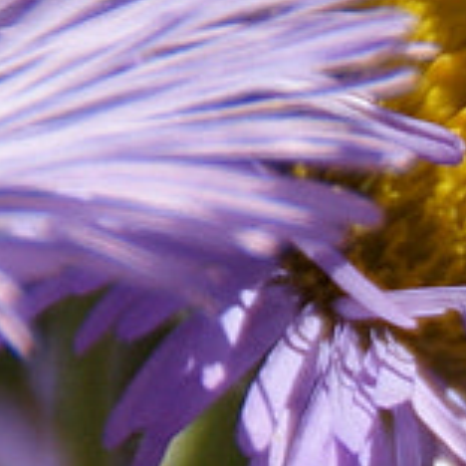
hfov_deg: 0.7
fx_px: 39904
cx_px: 848
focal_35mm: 2620
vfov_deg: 0.7
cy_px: 638
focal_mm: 200
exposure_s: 1/320
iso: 100
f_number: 6.3
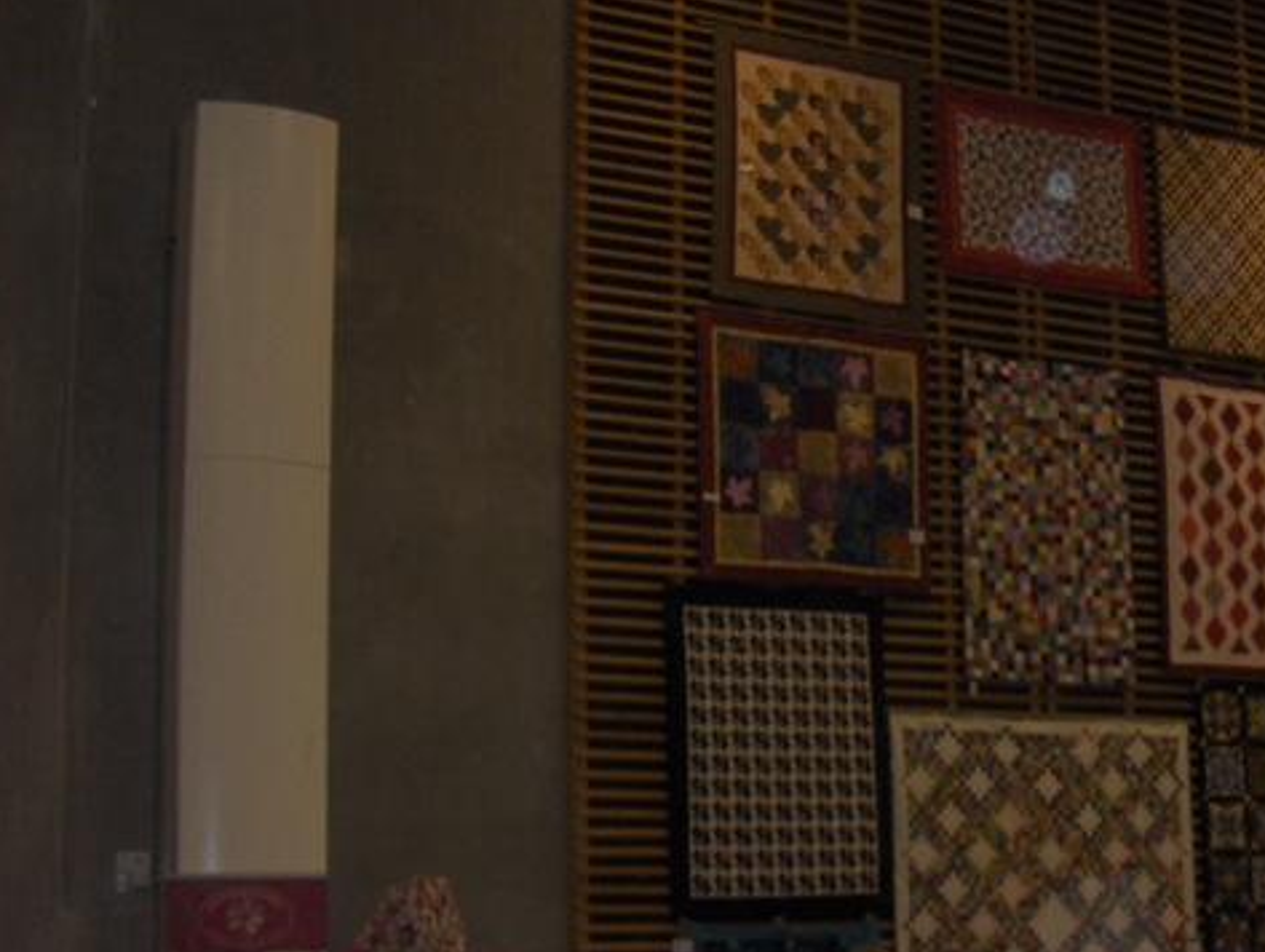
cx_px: 971
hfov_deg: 29.3
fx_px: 2378
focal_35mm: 65
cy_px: 687
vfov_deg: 22.5
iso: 100
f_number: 3.5
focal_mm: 6.5
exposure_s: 1/60
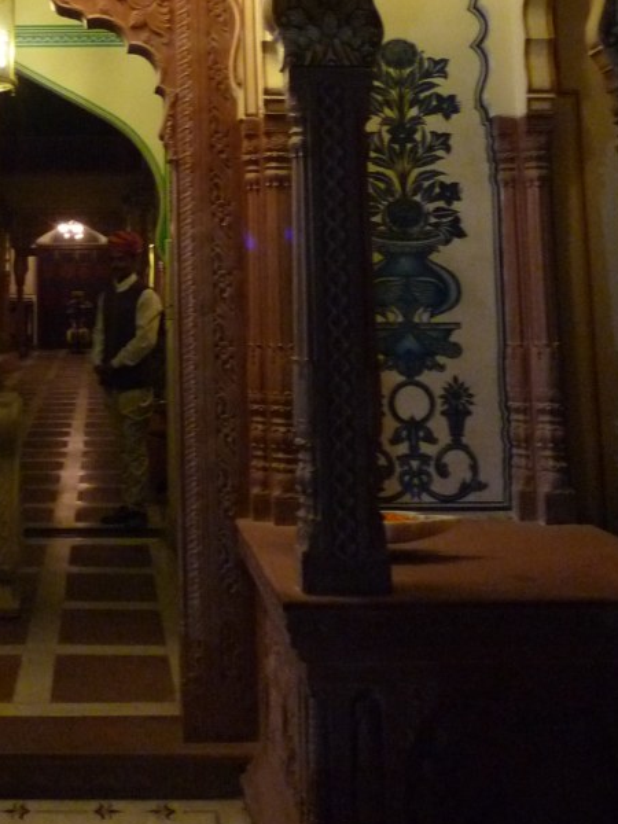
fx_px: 1190
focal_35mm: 50
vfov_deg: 36.3
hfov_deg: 28.1
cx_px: 67
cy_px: 118
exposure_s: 1/10
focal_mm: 4.4
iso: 400
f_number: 2.8
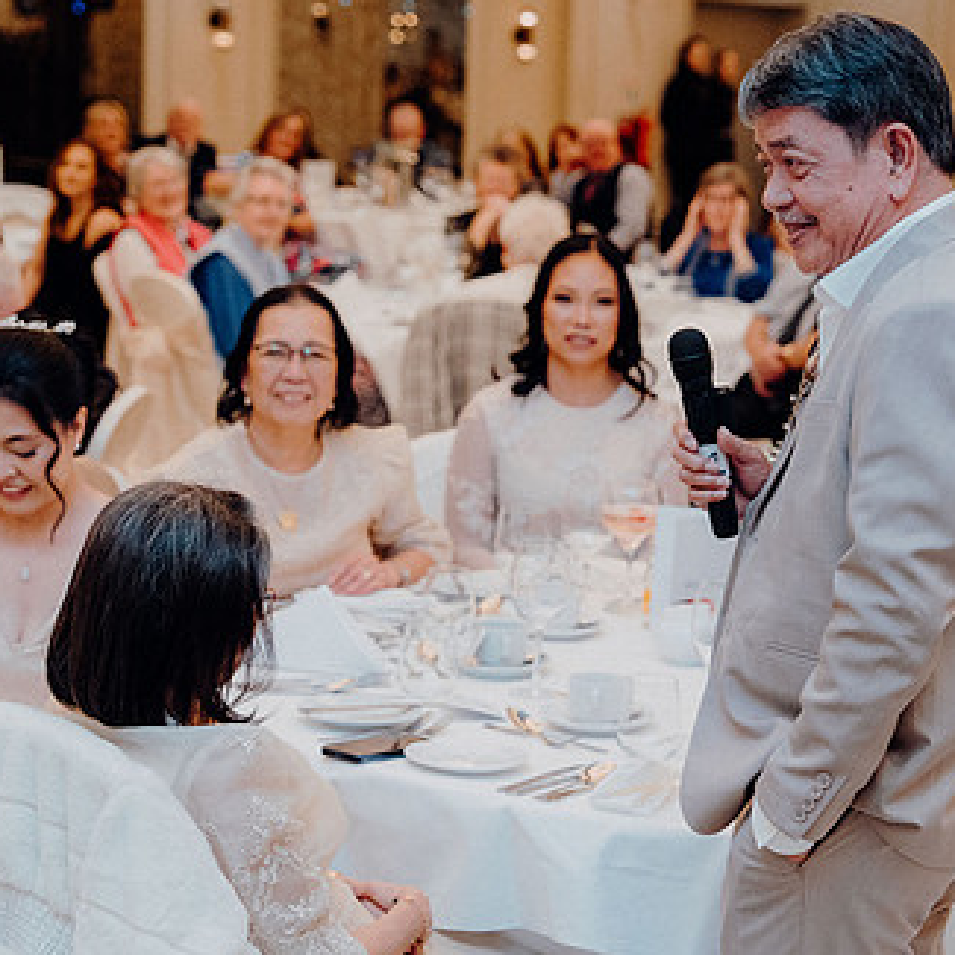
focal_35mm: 88
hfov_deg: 19.5
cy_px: 425
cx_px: 788
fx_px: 2747
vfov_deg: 19.7
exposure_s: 1/160
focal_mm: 58
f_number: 3.5
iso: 3200
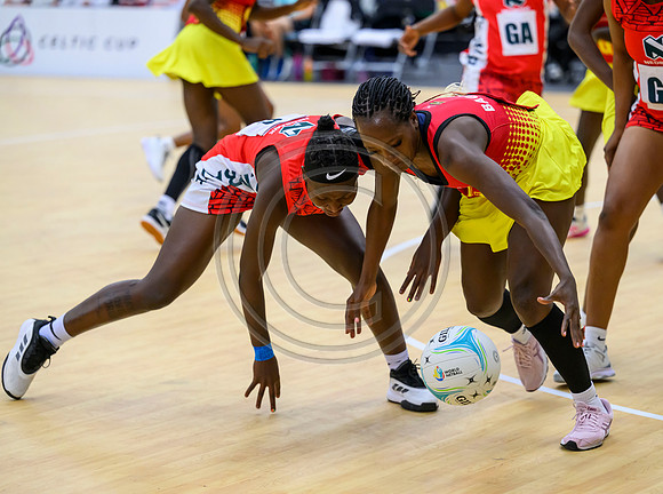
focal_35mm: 129
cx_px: 370
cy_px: 247
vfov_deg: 11.4
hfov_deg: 15.3
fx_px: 2467
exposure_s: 1/1000
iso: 4000
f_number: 3.2
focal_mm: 120
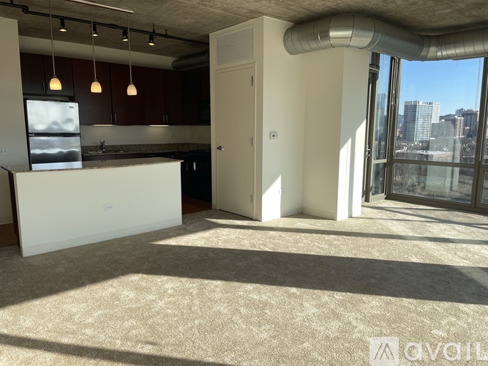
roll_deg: +0.0
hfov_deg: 69.4
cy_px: 183
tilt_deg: -9.1
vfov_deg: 54.9
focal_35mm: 25
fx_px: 352
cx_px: 244
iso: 32
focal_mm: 5.1
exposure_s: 1/1642
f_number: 1.6
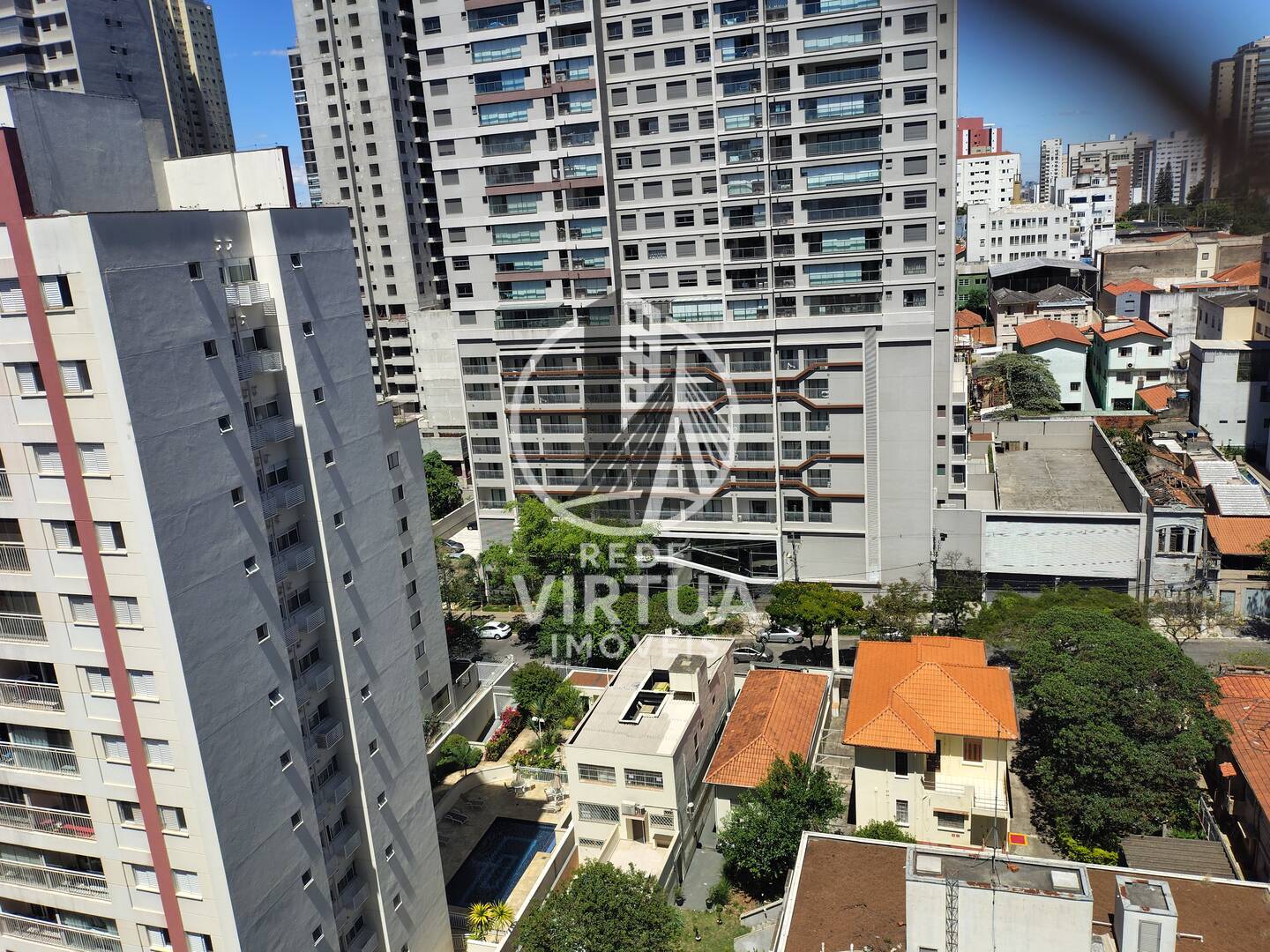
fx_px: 917
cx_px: 635
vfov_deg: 54.9
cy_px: 476
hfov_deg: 69.4
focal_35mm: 25
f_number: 1.7
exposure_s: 1/1883
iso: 143
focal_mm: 4.71
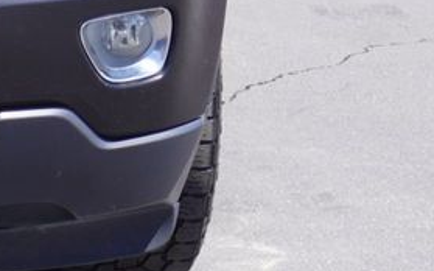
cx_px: -310
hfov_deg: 10.4
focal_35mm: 191
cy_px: -150
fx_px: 2258
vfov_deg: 6.8
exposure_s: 1/100
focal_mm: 34
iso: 100
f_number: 8
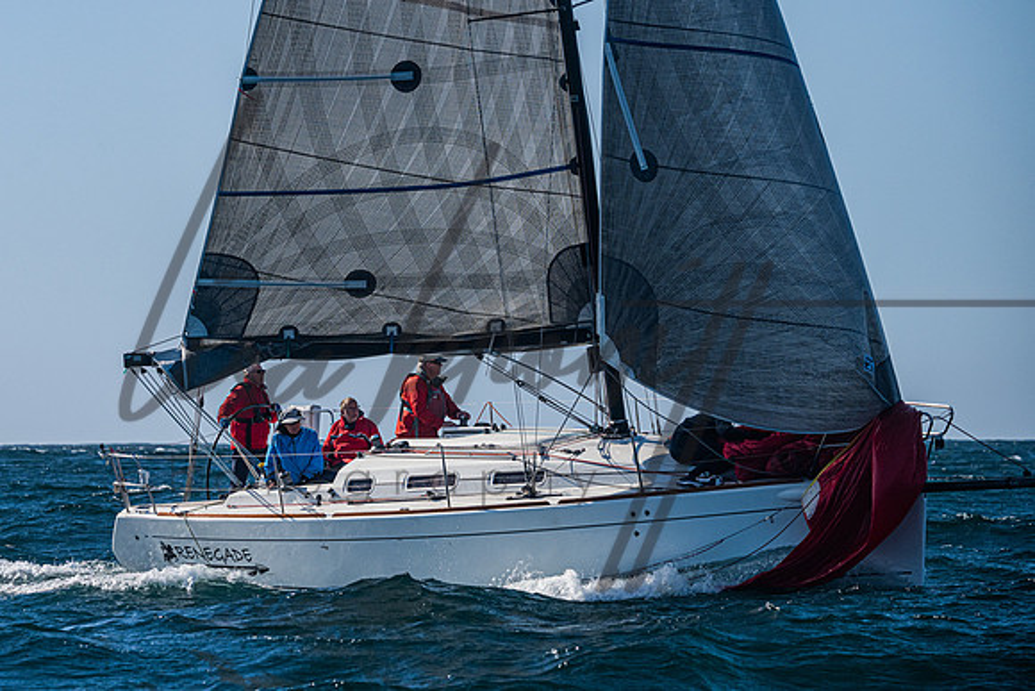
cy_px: 279
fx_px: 6863
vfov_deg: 5.8
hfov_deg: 8.6
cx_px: 369
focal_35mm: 239
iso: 320
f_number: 6.3
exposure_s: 1/5000
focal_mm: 185
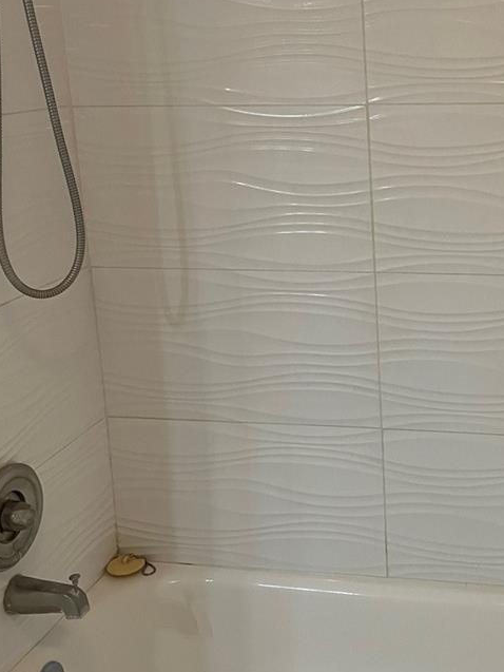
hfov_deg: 28.7
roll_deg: +2.2
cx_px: 435
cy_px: 249
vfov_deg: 38.6
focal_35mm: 49
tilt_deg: -12.2
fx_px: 951
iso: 160
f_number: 1.6
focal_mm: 4.2
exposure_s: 1/60
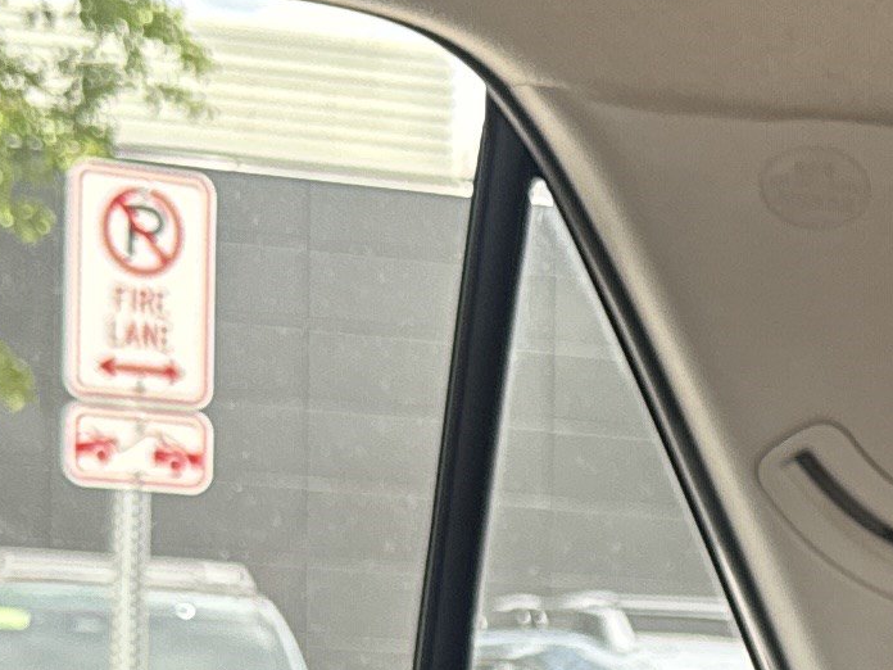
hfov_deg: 13.1
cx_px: 1500
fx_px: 3586
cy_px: 1095
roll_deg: -3.7
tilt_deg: -5.7
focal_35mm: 139
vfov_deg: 10.2
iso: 80
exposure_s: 1/172
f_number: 1.78
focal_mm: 6.76
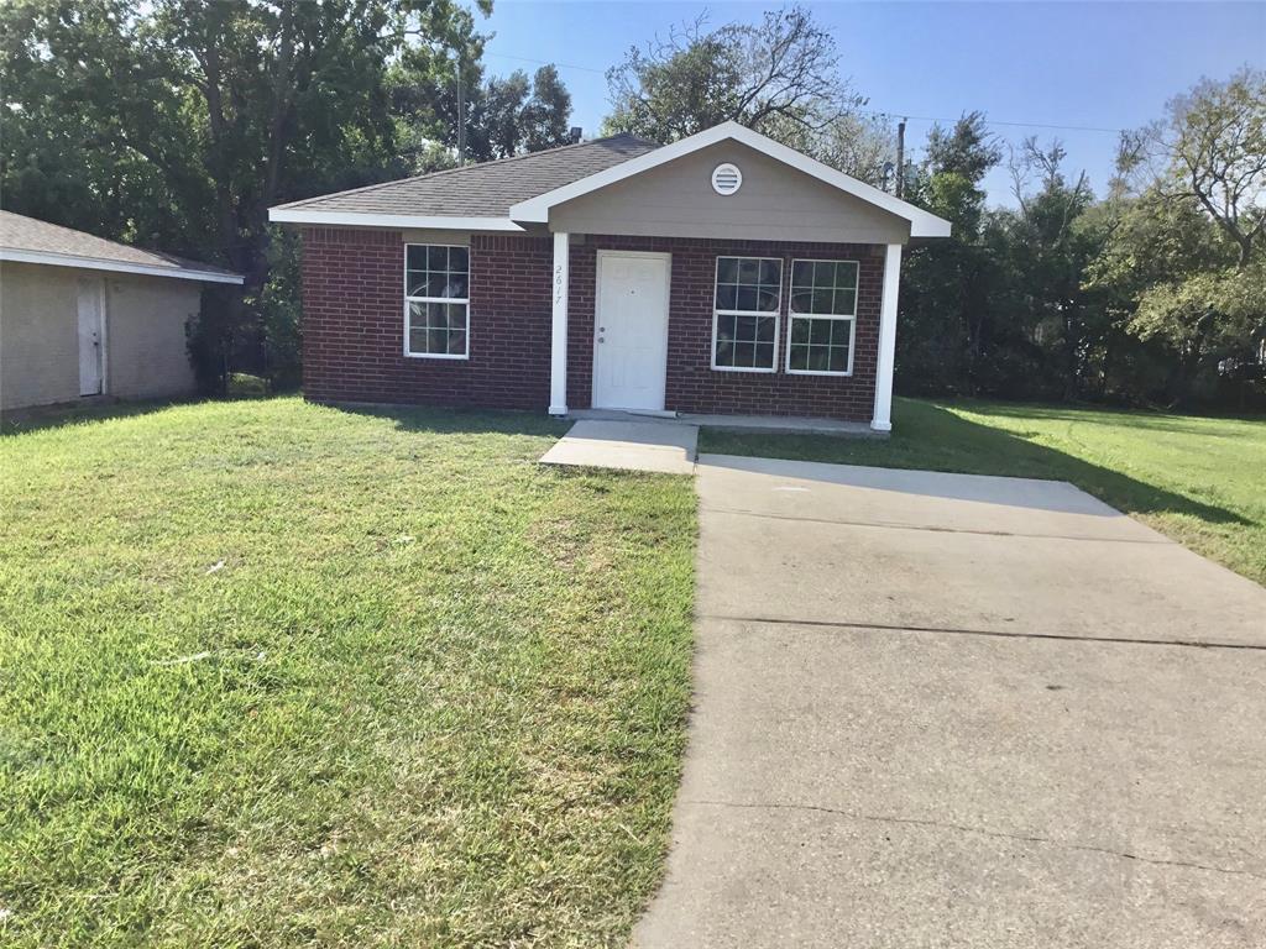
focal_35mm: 31
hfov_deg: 58.4
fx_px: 1134
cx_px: 633
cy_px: 474
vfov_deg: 45.4
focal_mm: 3.3
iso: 25
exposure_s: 1/1508
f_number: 2.4
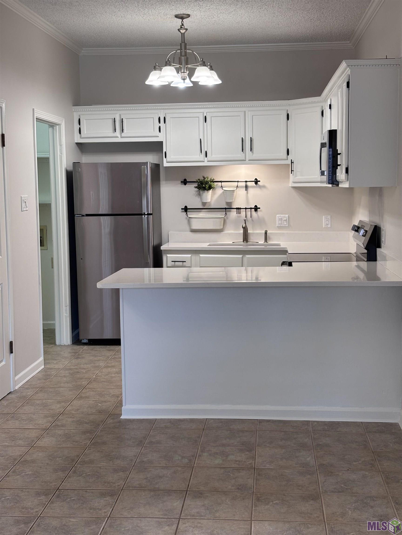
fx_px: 805
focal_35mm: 52
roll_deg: +0.1
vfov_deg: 36.8
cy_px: 268
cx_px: 201
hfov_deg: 28.0
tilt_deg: -6.4
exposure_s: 1/60
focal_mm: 5.96
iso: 50
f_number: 1.6
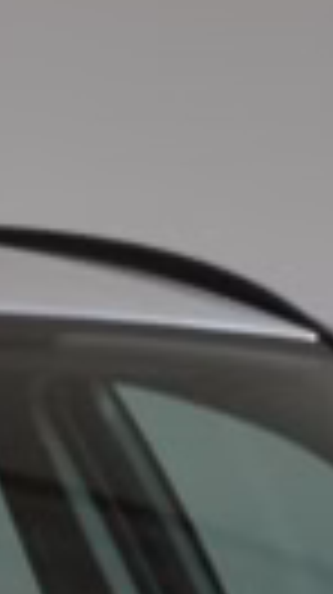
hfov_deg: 1.7
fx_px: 11224
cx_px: -202
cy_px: 1170
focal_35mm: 713
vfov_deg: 3.0
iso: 500
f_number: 5.3
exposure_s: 1/60
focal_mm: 75
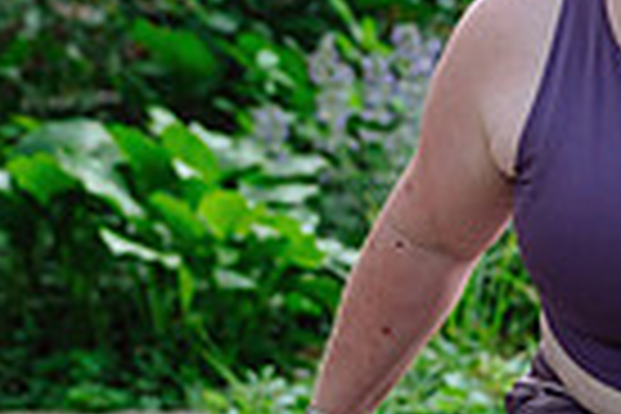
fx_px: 3881
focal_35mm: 225
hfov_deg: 9.1
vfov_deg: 6.1
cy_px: 299
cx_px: 22
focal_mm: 32.9
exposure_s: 1/400
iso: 500
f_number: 1.8
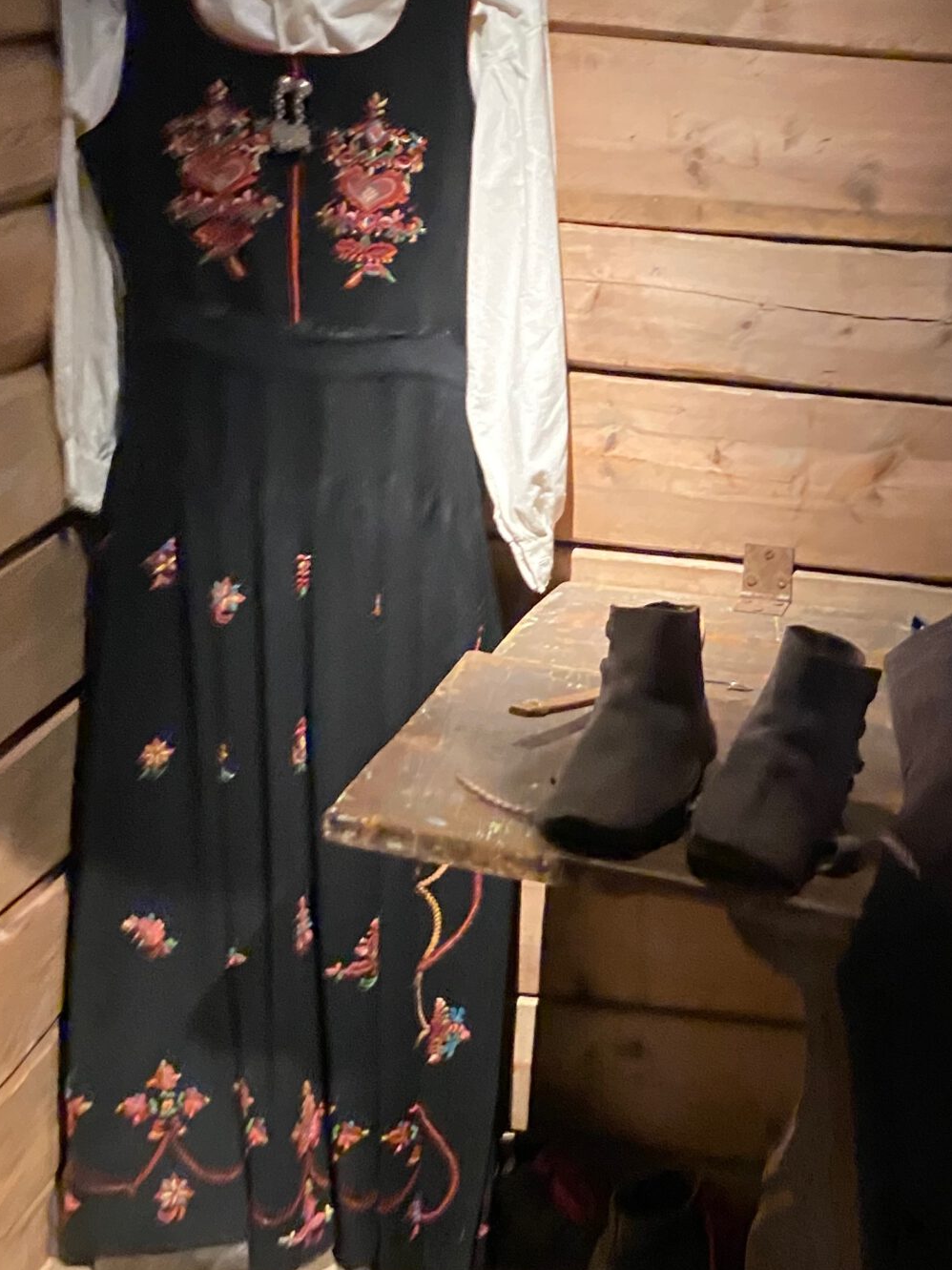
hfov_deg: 28.8
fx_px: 1834
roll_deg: -4.4
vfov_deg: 38.2
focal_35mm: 50
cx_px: 675
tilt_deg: -18.1
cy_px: 577
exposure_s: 1/25
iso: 500
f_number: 1.8
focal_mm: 4.25
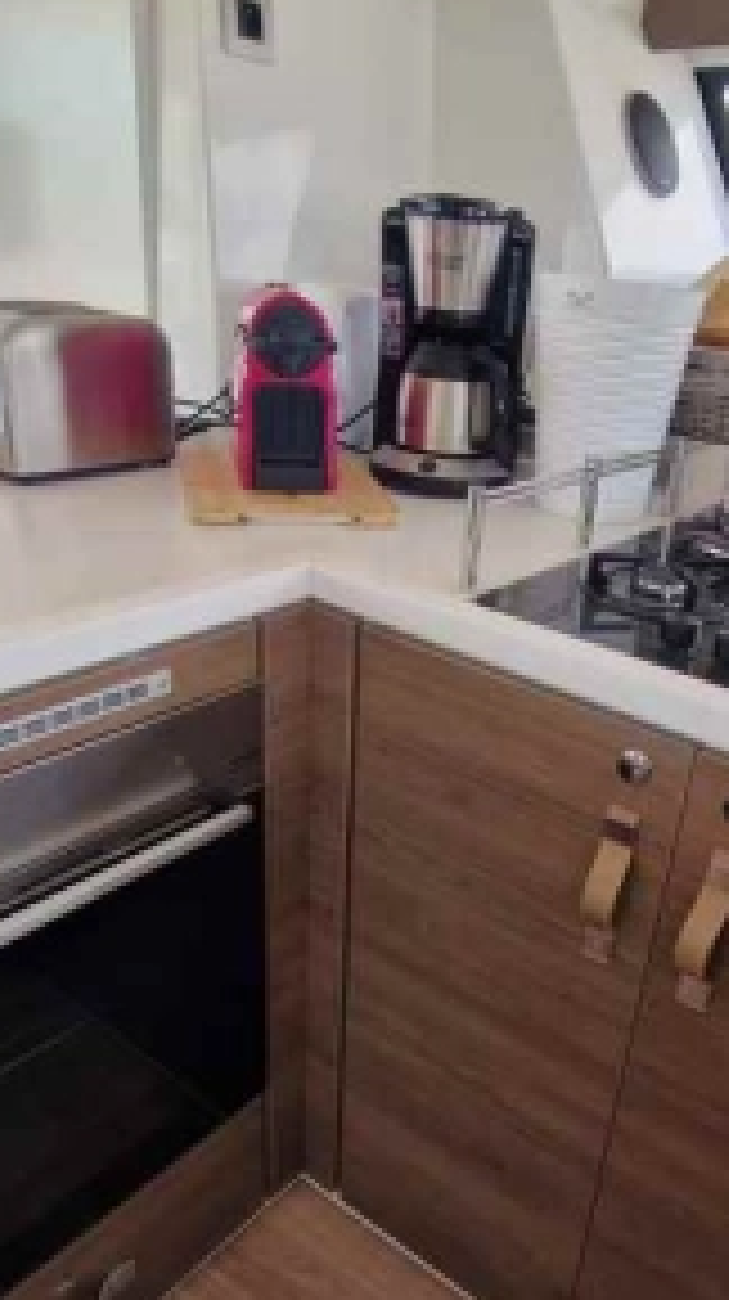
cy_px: 798
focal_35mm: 27
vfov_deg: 69.0
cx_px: 490
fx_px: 930
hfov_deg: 42.2
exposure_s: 1/104
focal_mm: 2.2
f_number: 2.2
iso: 50
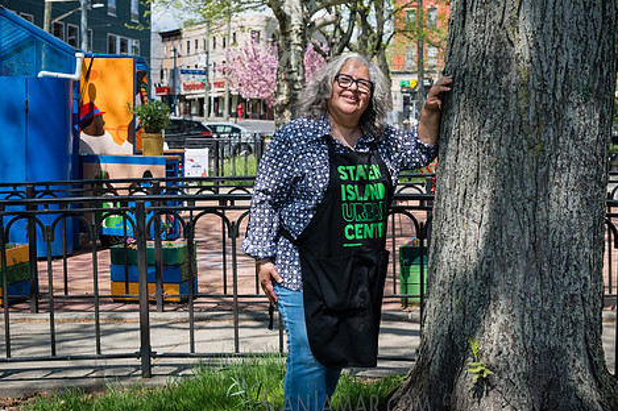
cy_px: 168
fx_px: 1046
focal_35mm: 61
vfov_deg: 22.2
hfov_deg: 32.9
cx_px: 315
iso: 100
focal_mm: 44
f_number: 4
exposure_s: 1/640
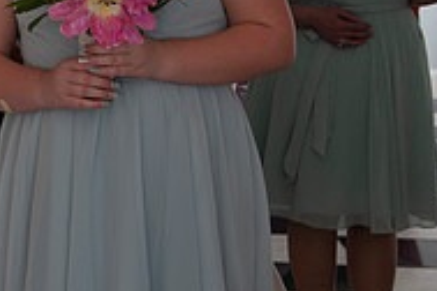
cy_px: 9
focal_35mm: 135
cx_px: -139
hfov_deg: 14.5
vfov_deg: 10.1
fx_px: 1639
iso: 125
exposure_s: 1/80
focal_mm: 44
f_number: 4.5
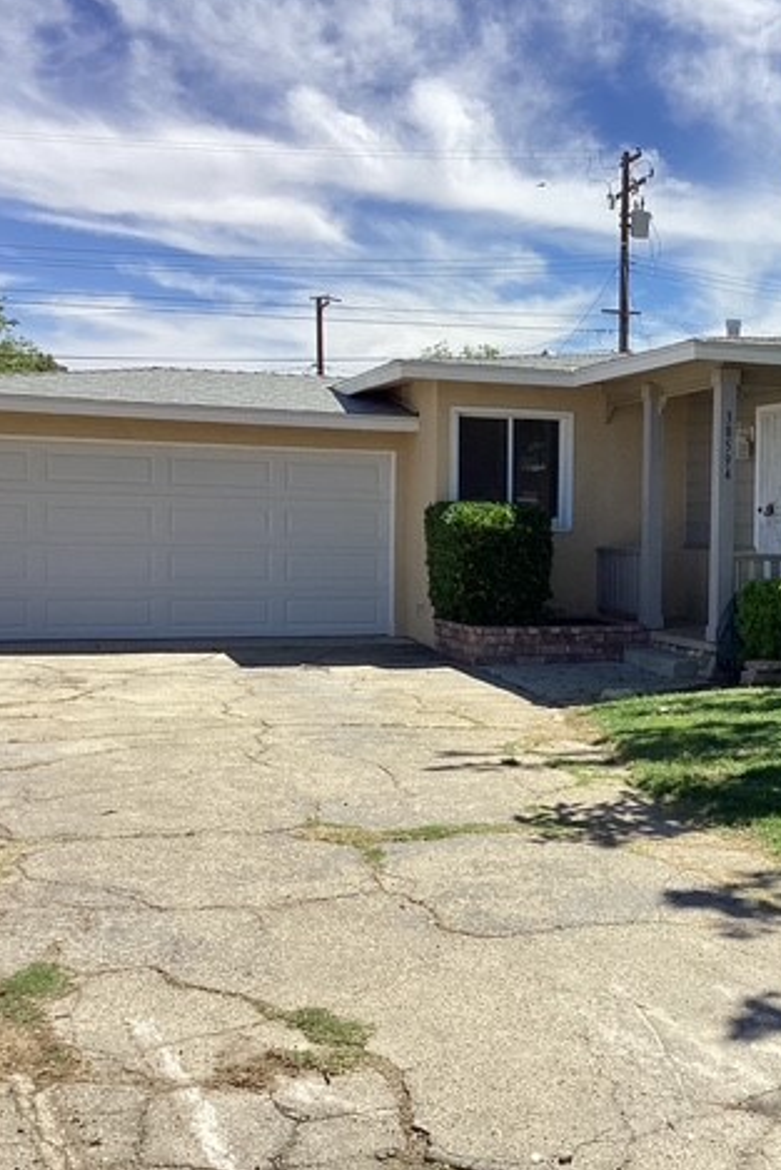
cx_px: 654
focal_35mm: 44
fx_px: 1431
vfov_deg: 44.5
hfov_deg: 29.6
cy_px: 581
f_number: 2.4
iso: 25
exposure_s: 1/1631
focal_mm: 3.3
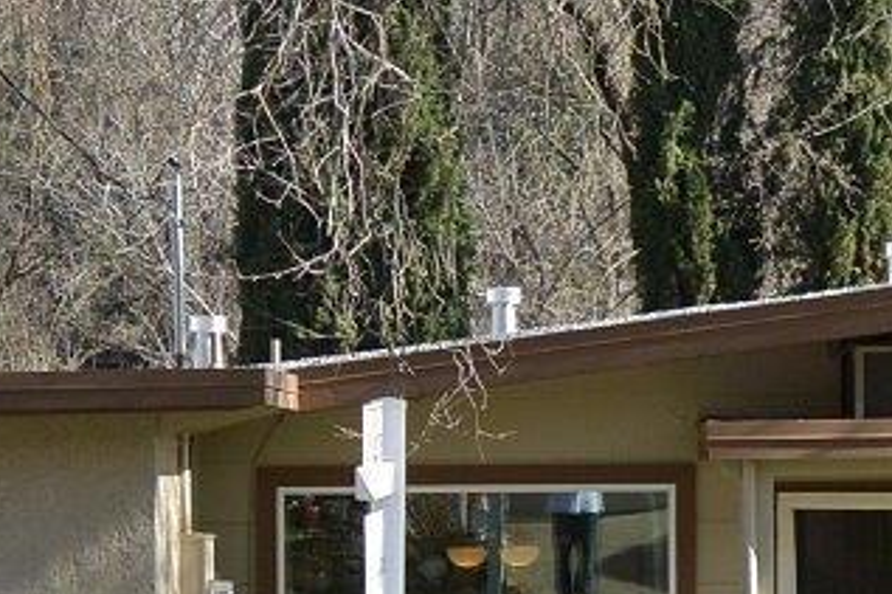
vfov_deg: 9.5
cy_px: 490
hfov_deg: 14.3
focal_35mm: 144
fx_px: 3566
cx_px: 473
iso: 160
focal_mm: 14.4
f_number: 4.5
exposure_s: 1/500
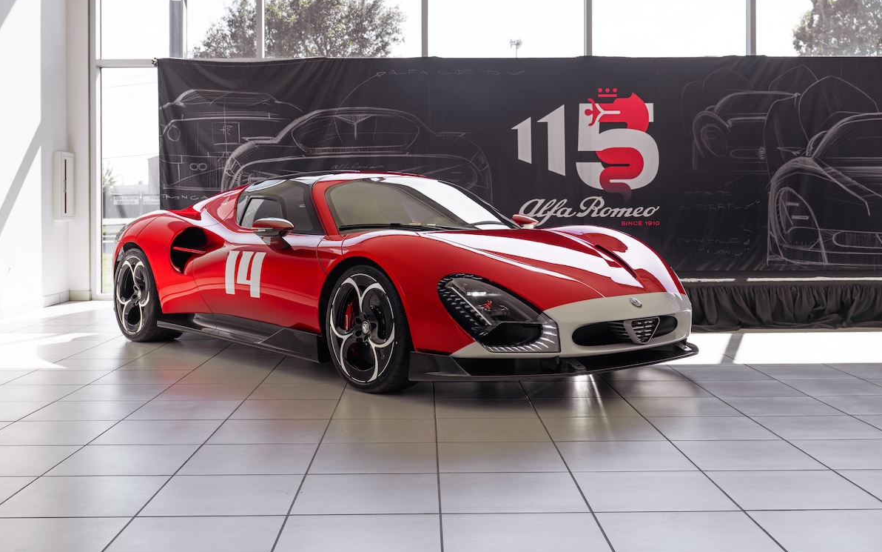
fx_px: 937
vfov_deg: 32.8
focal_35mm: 39
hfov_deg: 50.4
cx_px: 442
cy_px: 288
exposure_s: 1/80
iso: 100
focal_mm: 38
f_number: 7.1
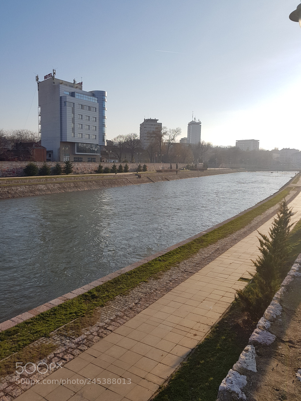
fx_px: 301
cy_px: 200
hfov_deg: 53.1
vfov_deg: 67.3
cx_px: 150
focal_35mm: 26
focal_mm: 4.2
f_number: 1.7
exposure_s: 1/2688
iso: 40
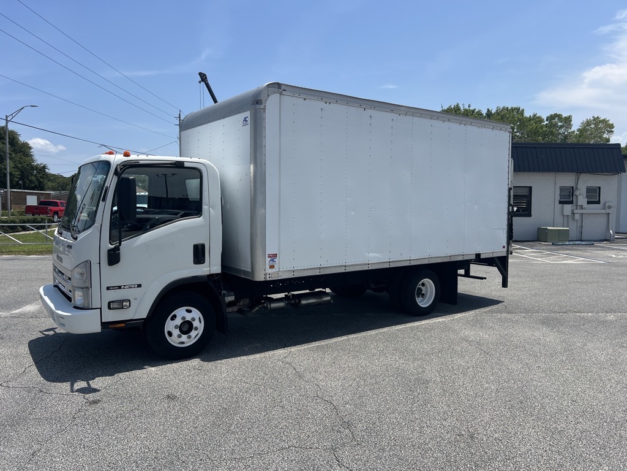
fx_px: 471
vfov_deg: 53.1
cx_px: 314
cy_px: 236
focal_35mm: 26
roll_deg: +0.1
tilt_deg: -0.9
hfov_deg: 67.3
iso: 50
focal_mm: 5.7
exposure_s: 1/6211
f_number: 1.5
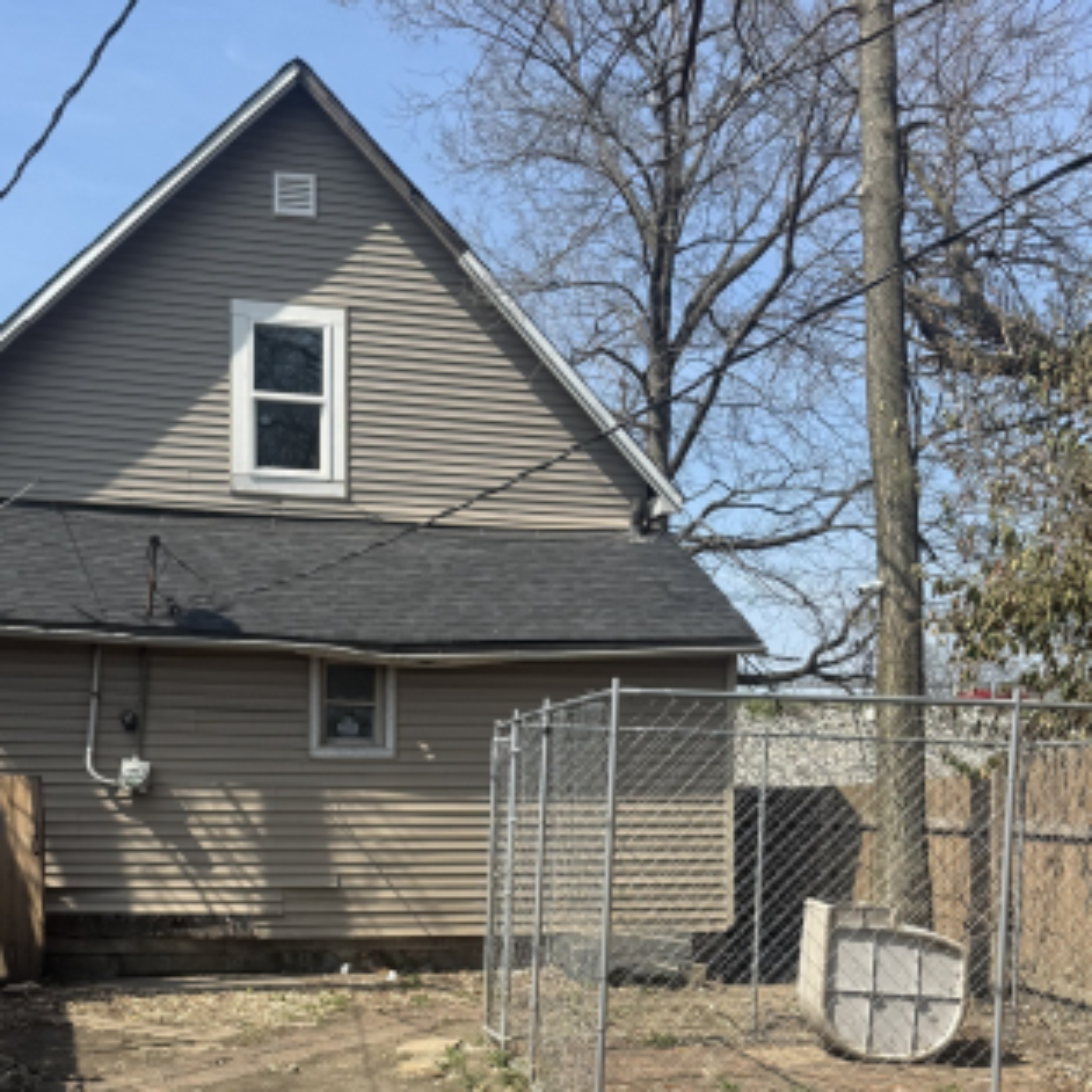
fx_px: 1606
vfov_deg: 36.6
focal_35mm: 45
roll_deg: -0.4
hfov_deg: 37.5
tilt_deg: -1.3
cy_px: 829
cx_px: 490
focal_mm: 6.76
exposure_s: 1/3413
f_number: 1.78
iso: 80
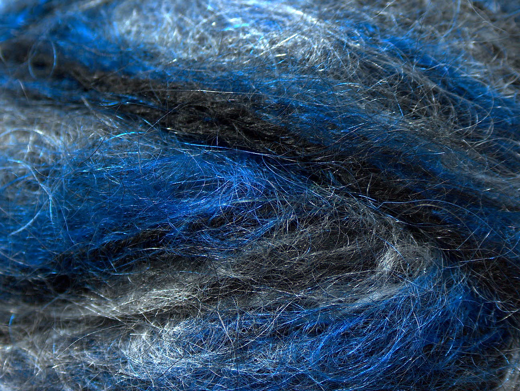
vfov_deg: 15.0
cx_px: 260
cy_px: 196
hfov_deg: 19.8
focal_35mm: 99
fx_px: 1489
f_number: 2.9
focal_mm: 20.29
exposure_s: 1.14
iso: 100
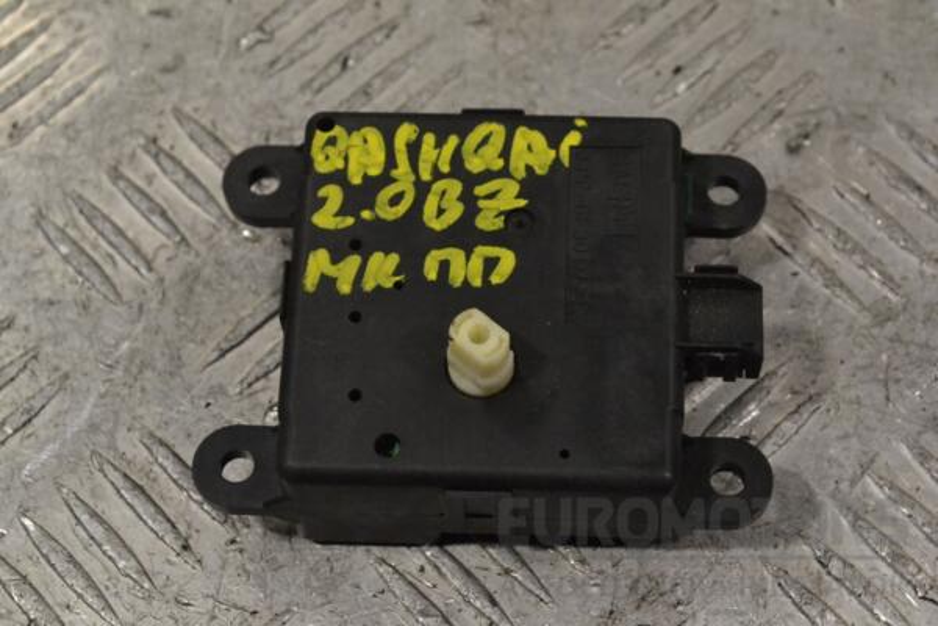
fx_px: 2149
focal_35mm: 82
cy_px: 313
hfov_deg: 24.6
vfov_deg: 16.6
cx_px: 469
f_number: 10
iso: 3200
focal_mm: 55
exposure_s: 1/400
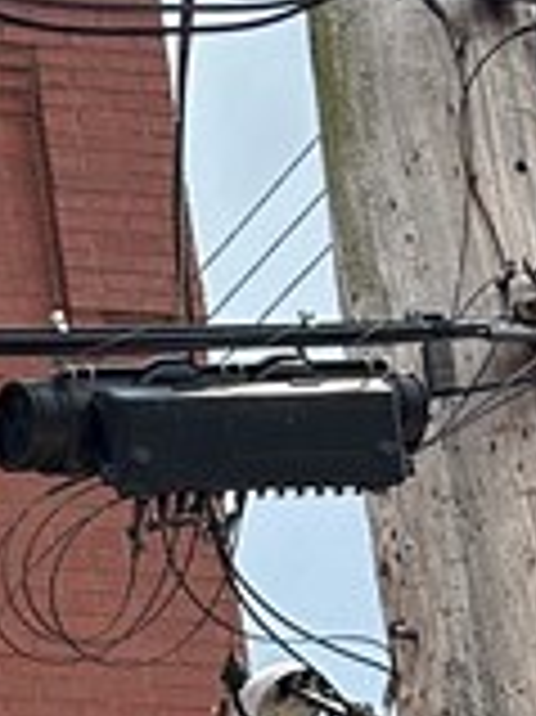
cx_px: -1162
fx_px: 3204
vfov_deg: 12.0
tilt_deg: +18.9
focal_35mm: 155
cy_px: 1180
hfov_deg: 8.0
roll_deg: +0.2
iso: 80
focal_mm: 6.86
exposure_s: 1/3155
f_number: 1.78
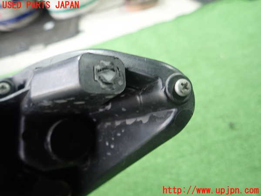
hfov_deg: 69.4
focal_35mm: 25
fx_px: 188
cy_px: 98
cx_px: 130
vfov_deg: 54.9
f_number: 2
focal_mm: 4.5
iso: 250
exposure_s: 1/30
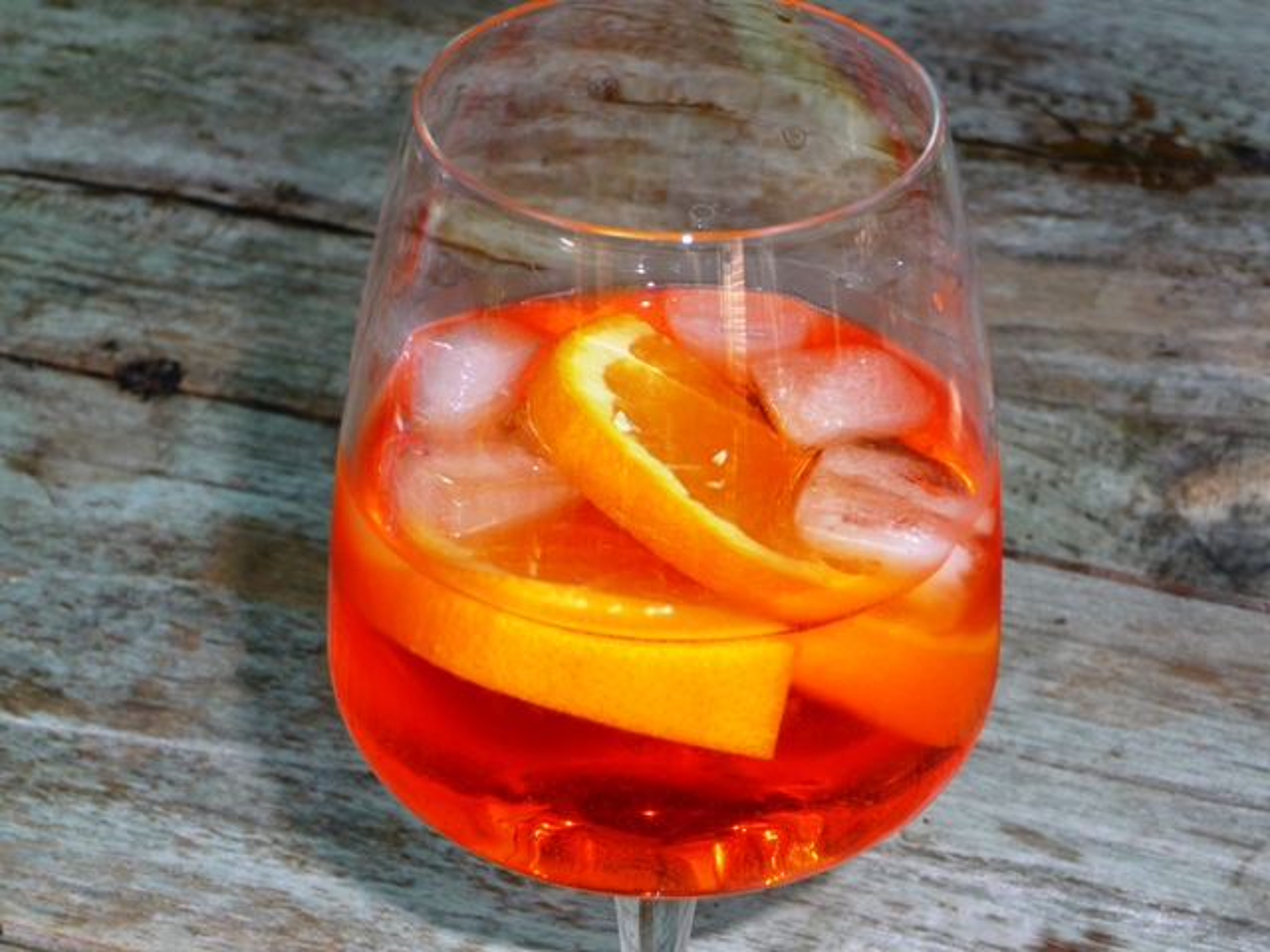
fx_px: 3522
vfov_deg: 15.4
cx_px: 635
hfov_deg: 20.4
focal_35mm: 96
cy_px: 476
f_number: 4.7
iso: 100
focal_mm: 16.3
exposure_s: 1/40
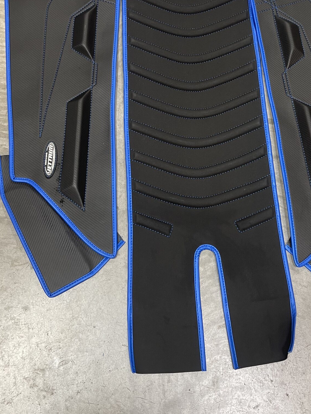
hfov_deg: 32.8
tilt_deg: -70.3
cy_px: 155
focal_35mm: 44
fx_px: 527
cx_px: 186
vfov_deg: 42.6
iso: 80
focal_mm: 5.1
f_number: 1.6
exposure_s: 1/60
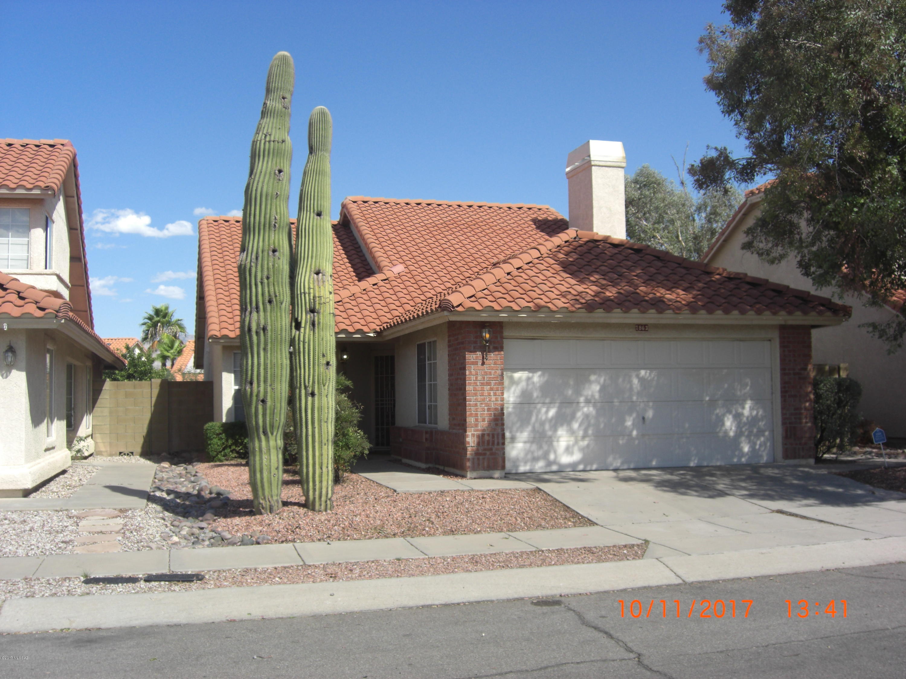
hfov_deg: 49.0
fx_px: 995
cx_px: 453
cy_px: 340
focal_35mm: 38
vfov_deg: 37.7
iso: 80
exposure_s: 1/640
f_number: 4
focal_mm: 7.9
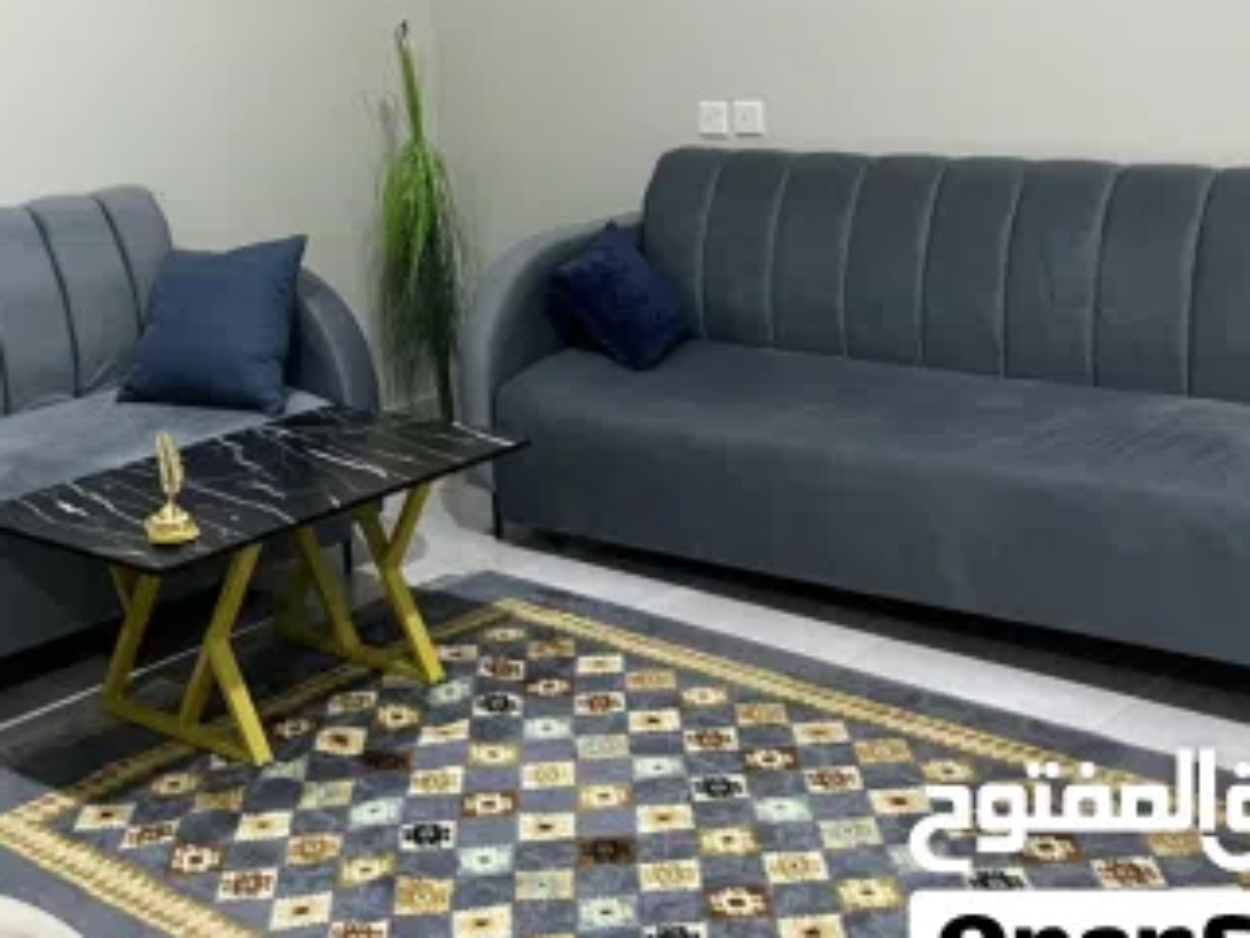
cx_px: 320
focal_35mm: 52
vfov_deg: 27.5
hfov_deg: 36.0
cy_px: 184
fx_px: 1878
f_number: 1.6
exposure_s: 1/60
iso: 200
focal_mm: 5.1
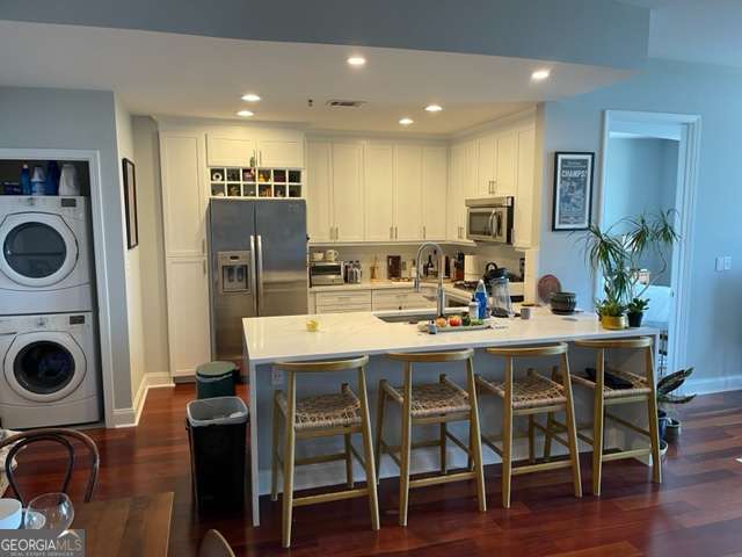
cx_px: 371
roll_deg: +0.5
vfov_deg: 53.1
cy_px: 278
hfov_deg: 67.3
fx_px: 557
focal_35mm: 26
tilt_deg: -7.2
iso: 100
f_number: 1.6
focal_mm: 5.1
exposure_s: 1/60
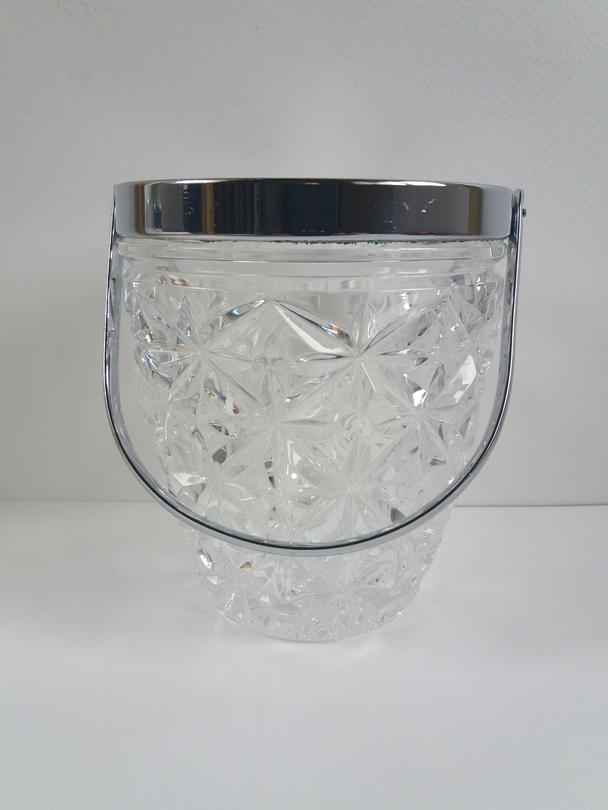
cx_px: 304
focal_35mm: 28
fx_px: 656
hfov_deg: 49.7
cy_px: 405
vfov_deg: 63.4
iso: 100
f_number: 1.9
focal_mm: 3.7
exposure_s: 1/50
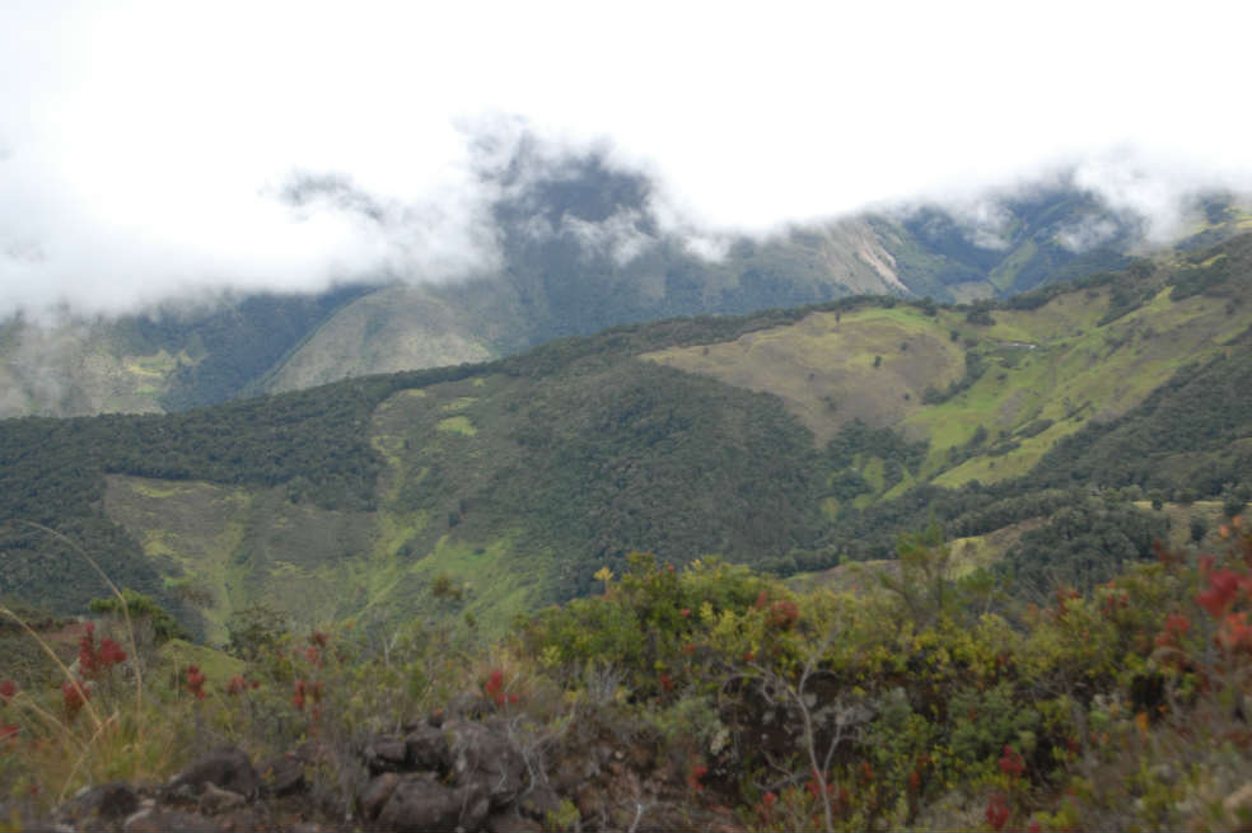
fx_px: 1564
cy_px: 416
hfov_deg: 43.6
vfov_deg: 29.8
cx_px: 626
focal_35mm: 45
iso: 200
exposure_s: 1/1600
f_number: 2.8
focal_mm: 30
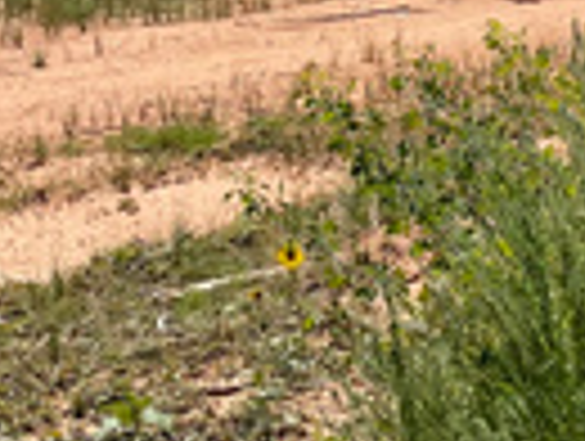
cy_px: -284
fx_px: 2167
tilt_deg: +0.7
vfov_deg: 11.0
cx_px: 770
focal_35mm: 128
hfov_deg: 14.7
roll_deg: +1.1
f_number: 1.6
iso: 32
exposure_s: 1/6897
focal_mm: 4.2
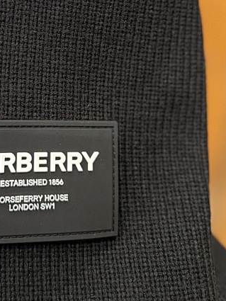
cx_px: 8
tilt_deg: -33.4
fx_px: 531
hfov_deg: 23.2
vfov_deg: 30.6
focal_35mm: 61
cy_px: 42
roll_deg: +3.0
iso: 320
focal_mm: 6.76
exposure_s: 1/100
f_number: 1.78
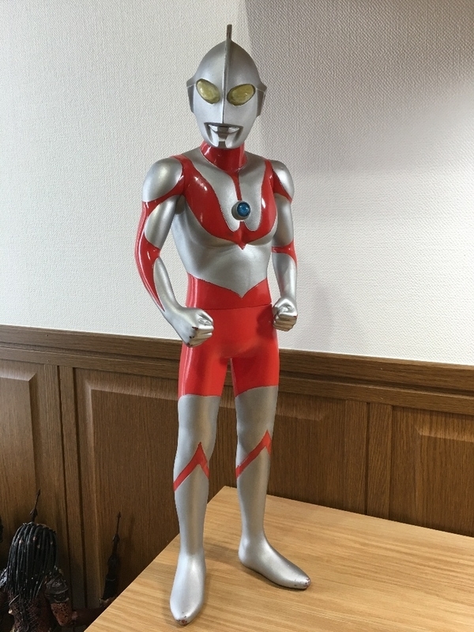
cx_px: 237
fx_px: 529
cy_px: 316
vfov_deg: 61.7
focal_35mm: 29
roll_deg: +0.4
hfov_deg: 48.2
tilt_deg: -7.9
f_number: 2.2
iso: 50
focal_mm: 4.15
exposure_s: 1/33
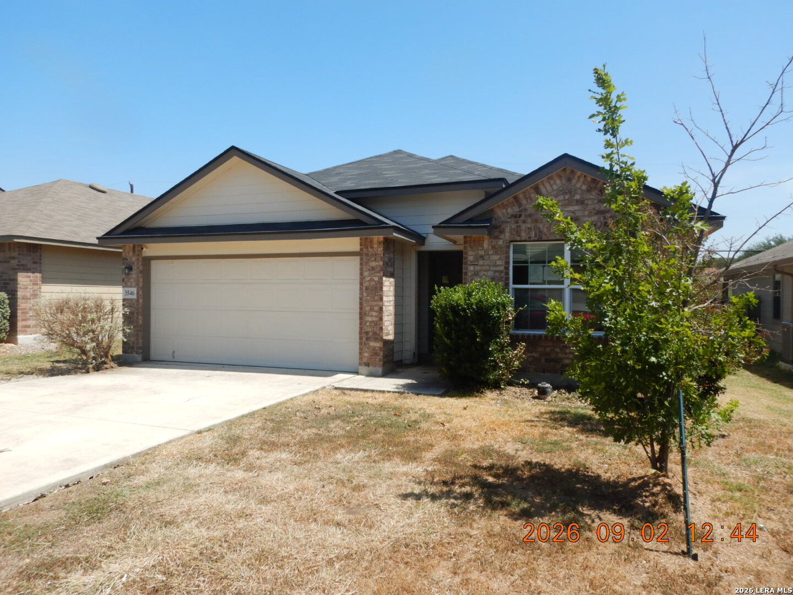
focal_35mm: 24
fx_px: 550
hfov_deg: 71.6
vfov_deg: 56.8
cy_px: 298
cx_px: 396
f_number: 4.1
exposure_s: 1/800
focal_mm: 4.3
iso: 125
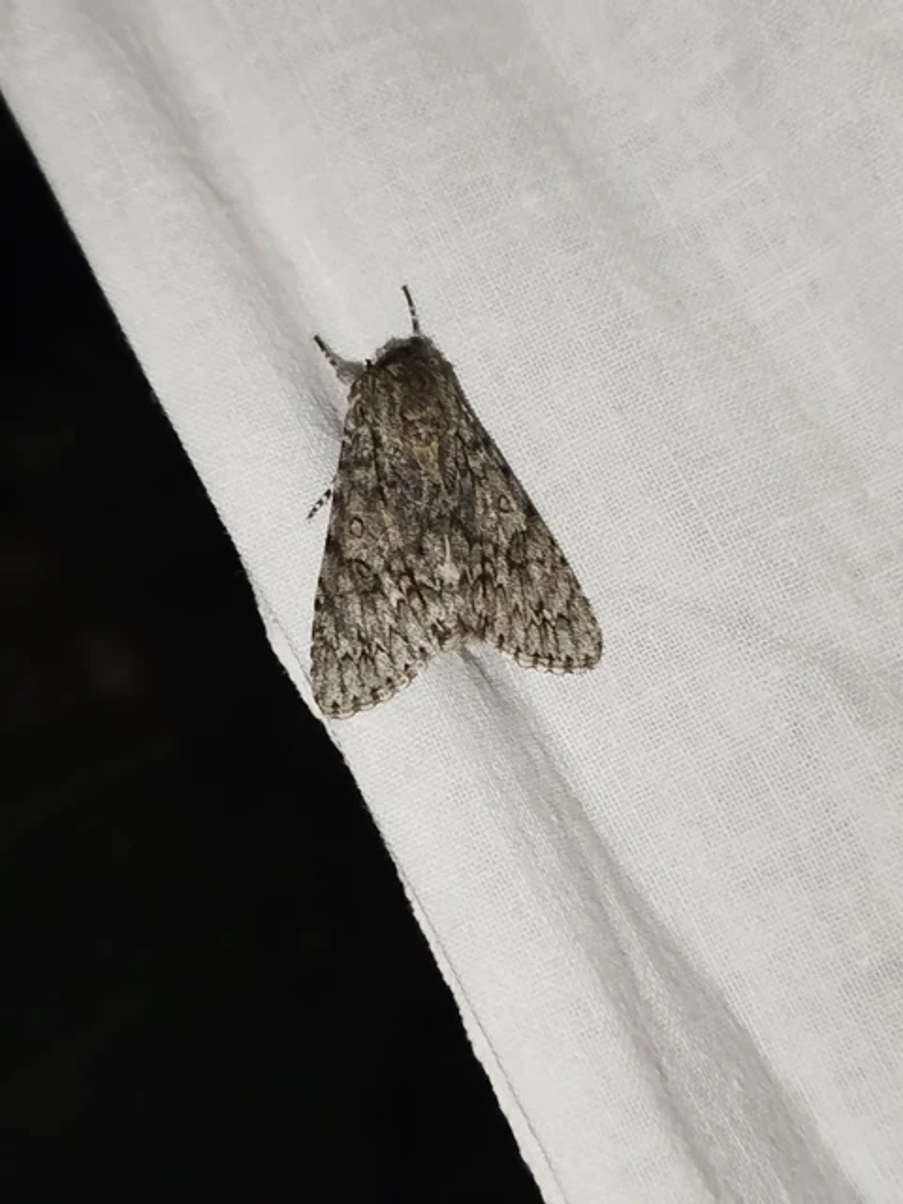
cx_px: 452
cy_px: 602
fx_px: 1983
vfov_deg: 33.8
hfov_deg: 25.7
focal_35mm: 57
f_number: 1.7
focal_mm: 5.31
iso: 125
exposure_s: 1/50
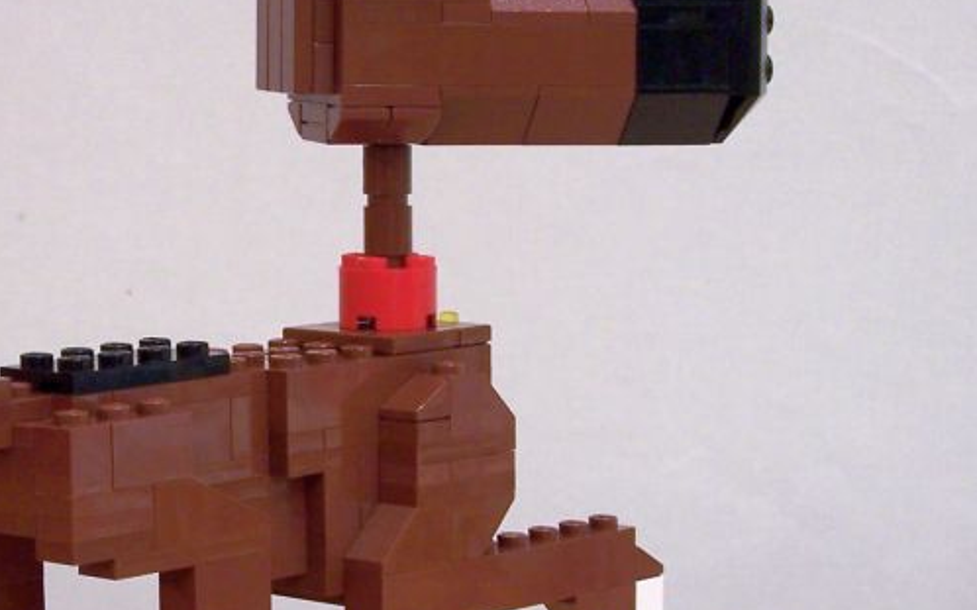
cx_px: 208
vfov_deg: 10.7
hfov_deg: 17.0
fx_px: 3248
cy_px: 382
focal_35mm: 122
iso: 80
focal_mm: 9.3
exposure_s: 1/3
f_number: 3.1
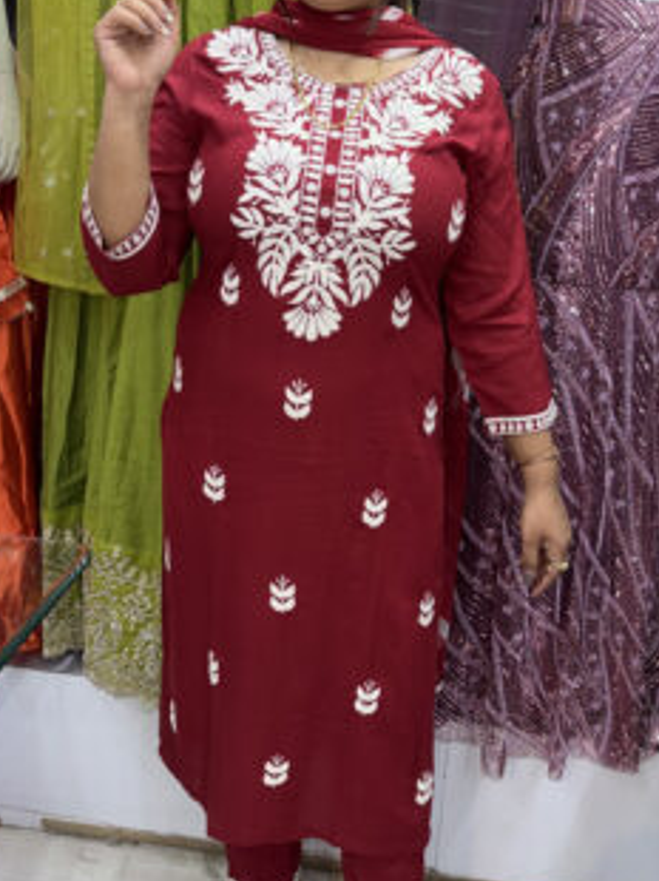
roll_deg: -4.4
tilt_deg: -19.3
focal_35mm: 31
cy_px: 460
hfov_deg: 45.3
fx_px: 788
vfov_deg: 58.4
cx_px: 361
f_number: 1.78
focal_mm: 6.76
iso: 50
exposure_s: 1/104
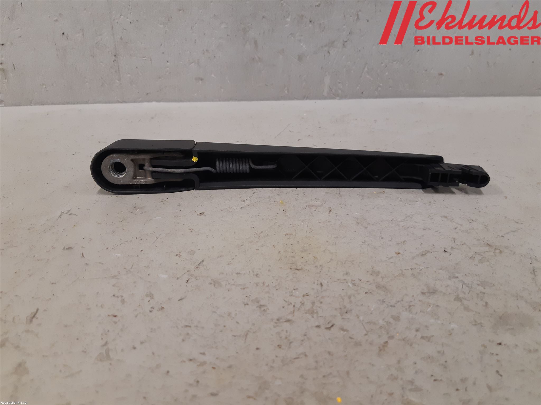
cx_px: 270
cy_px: 202
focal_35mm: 26
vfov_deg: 53.1
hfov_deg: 67.3
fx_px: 406
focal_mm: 3.93
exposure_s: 1/50
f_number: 1.7
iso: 160
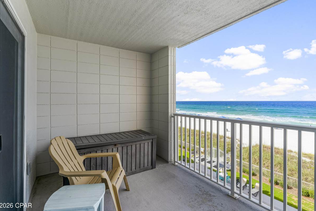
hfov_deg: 96.3
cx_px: 162
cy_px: 103
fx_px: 141
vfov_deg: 73.4
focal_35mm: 16
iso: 400
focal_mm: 15.1
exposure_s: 1/200
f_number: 8
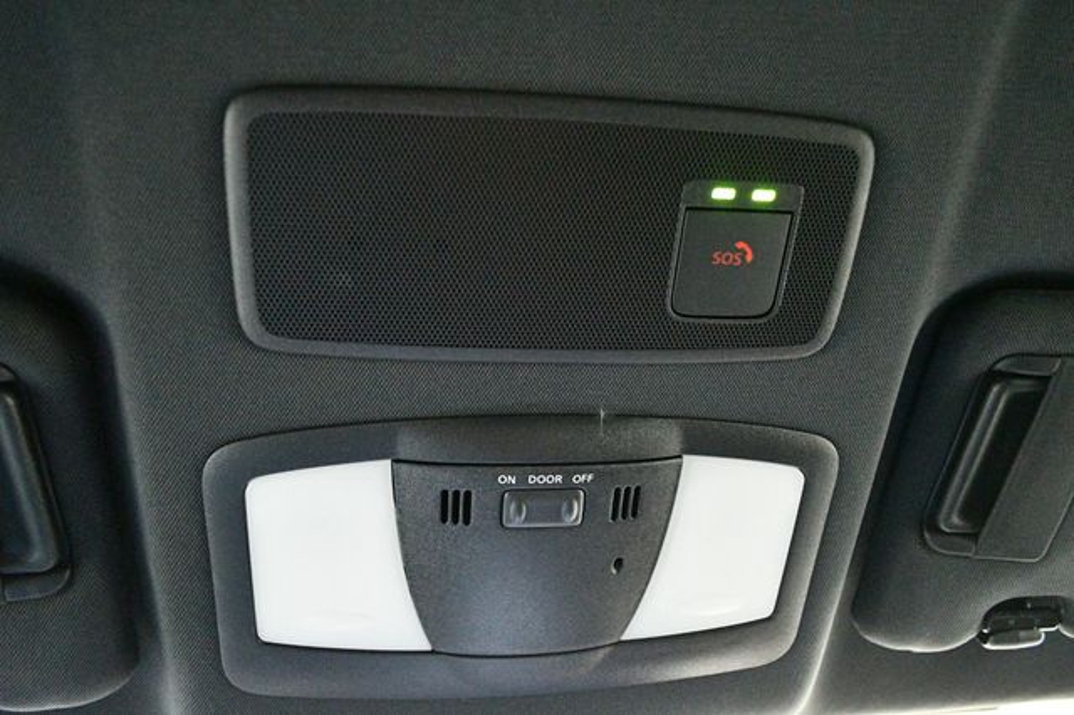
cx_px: 537
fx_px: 805
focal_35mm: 27
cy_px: 358
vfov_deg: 47.9
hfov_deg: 67.4
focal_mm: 18
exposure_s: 1/20
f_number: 3.5
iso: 12800
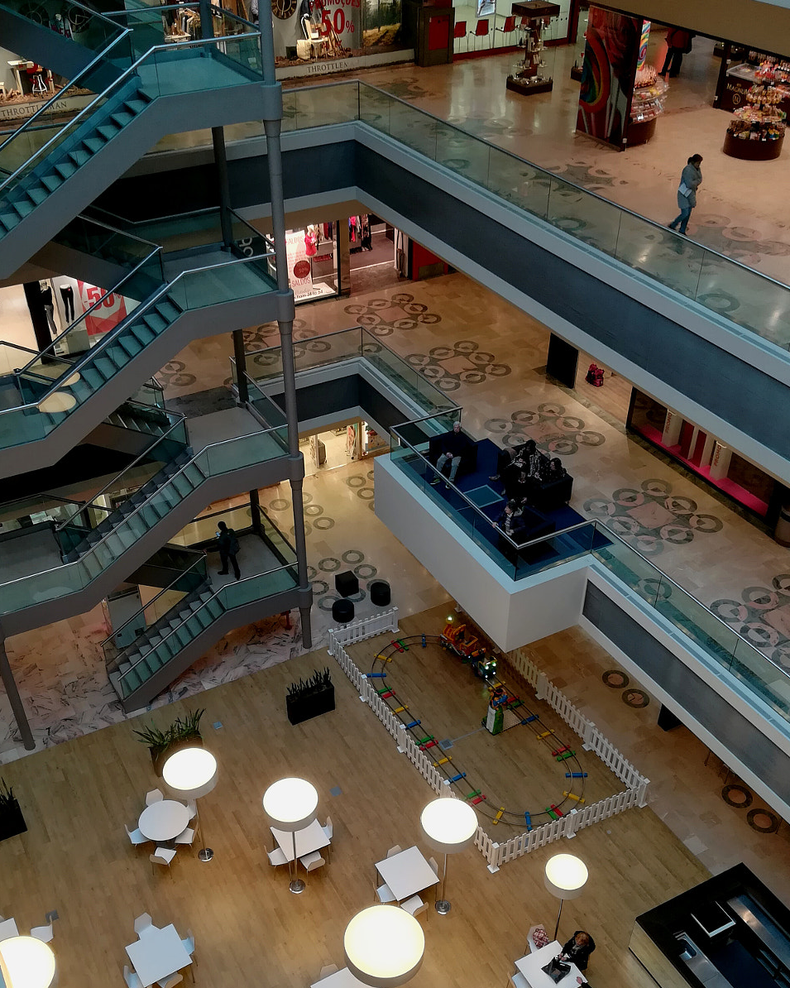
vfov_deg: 52.5
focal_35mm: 34
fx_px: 994
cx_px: 373
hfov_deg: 43.3
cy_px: 589
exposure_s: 1/60
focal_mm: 3.83
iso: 64
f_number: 2.2
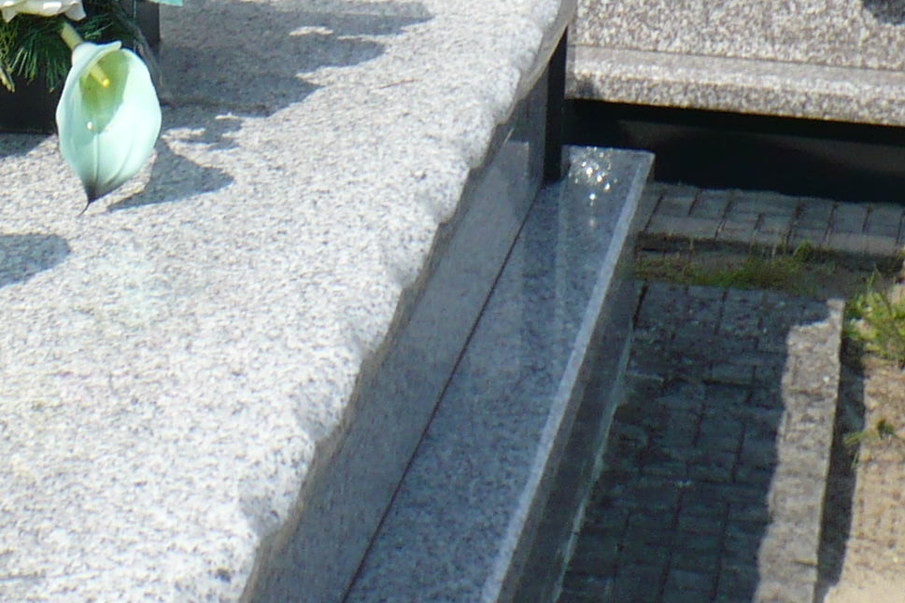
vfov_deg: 11.1
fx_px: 3067
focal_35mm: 122
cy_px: 6
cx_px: 127
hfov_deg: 16.6
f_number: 8
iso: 100
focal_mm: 6.1
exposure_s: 1/160
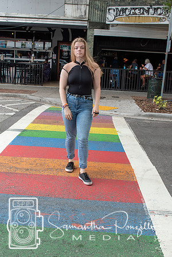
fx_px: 322
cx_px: 86
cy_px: 128
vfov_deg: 43.6
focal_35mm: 45
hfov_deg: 29.9
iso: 280
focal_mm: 30
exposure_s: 1/250
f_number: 8
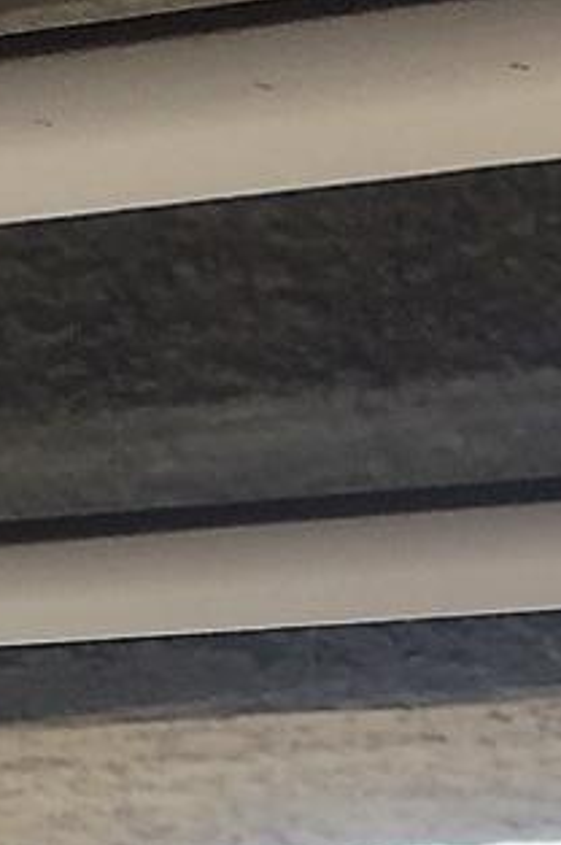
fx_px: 4521
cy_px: 1358
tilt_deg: +1.4
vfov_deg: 10.2
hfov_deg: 7.1
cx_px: 81
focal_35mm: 193
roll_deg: -1.5
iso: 25
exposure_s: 1/209
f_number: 2.2
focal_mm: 4.15
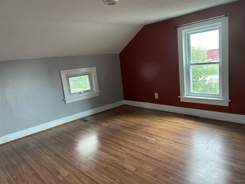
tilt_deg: -9.9
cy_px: 92
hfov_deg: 67.3
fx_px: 184
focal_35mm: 26
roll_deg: +6.7
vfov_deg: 53.1
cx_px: 122
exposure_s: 1/60
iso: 80
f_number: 1.5
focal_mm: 5.7
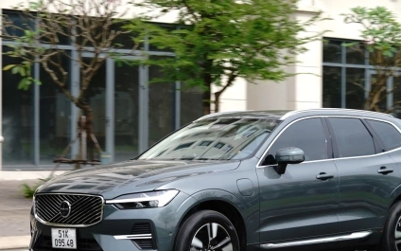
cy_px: 177
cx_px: 222
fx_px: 1268
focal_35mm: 116
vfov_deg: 11.3
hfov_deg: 18.0
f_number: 4.5
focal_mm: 71
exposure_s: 1/200
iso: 50
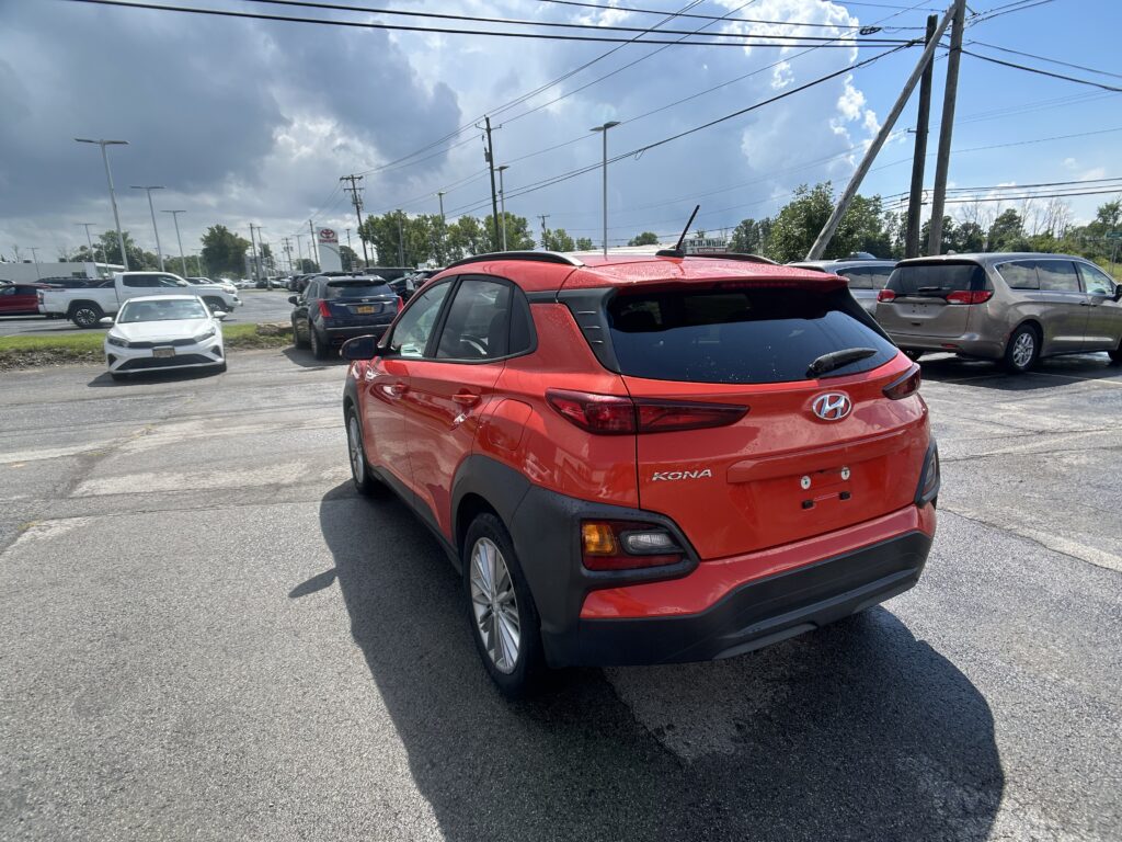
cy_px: 421
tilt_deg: -13.6
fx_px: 843
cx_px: 561
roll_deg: +1.4
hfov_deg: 67.3
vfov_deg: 53.1
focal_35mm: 26
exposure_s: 1/3460
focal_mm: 5.7
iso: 50
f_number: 1.5
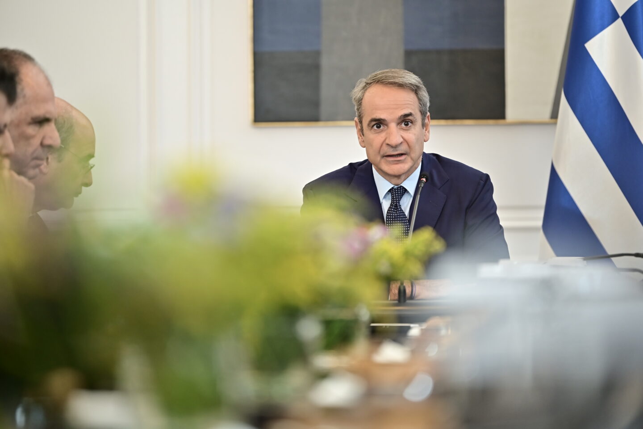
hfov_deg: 10.3
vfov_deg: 6.9
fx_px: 3572
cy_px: 214
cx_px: 322
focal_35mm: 200
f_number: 2.8
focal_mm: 200
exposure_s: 1/160
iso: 1000
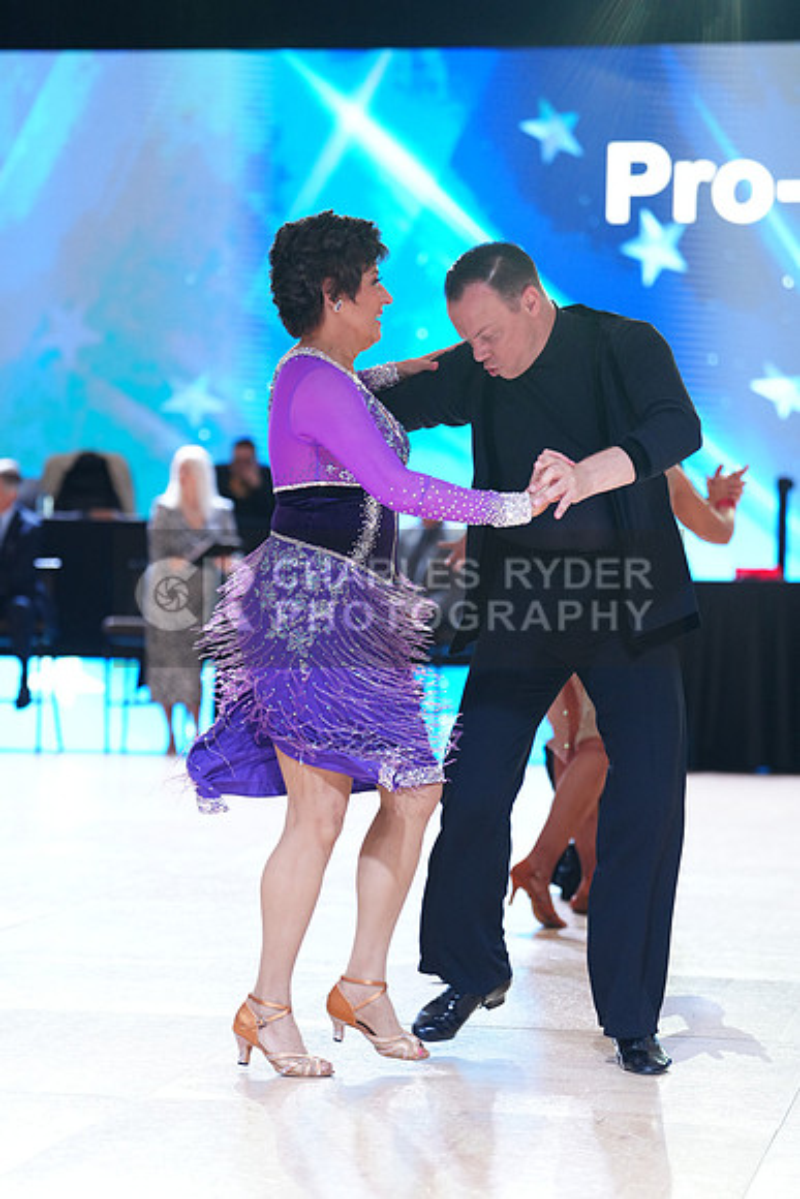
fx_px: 3398
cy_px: 600
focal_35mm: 102
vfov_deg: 20.0
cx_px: 400
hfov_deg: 13.4
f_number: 2.8
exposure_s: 1/400
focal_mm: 102
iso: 1600
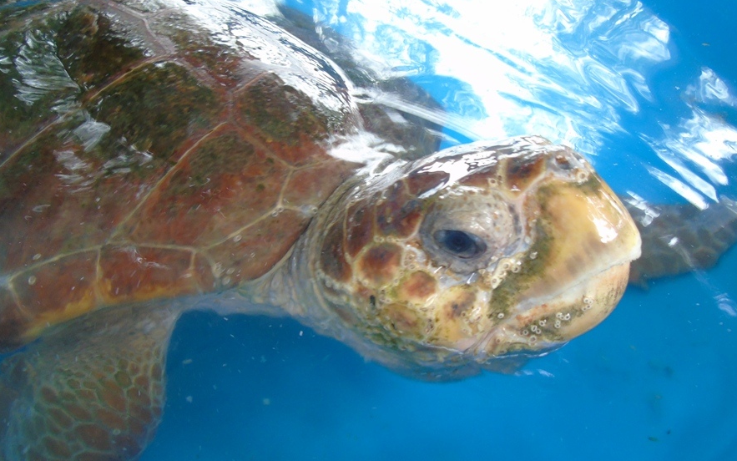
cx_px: 374
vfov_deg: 46.0
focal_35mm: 27
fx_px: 542
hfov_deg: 68.4
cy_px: 235
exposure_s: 1/30
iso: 200
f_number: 3.4
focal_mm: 4.4
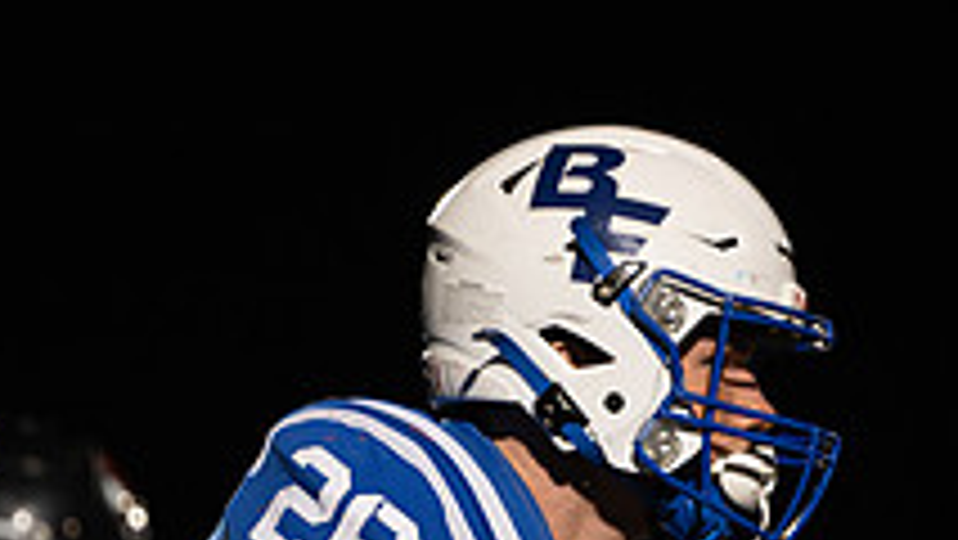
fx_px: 15552
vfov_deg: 2.0
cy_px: 785
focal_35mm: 612
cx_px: 315
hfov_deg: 3.5
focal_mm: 200
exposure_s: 1/1000
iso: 2500
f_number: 3.2
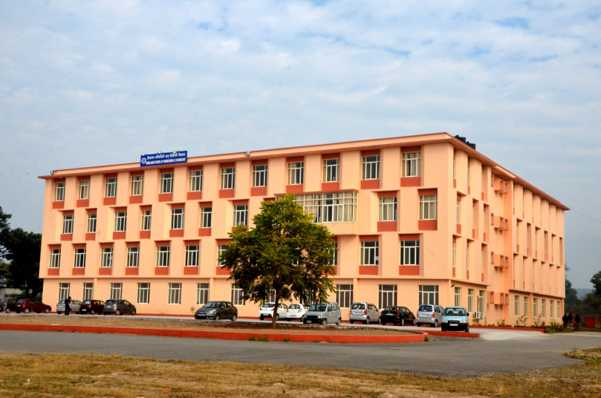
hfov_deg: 41.2
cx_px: 300
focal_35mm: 48
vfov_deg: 27.9
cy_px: 199
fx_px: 800
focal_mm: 32
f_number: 14
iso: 800
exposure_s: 1/800
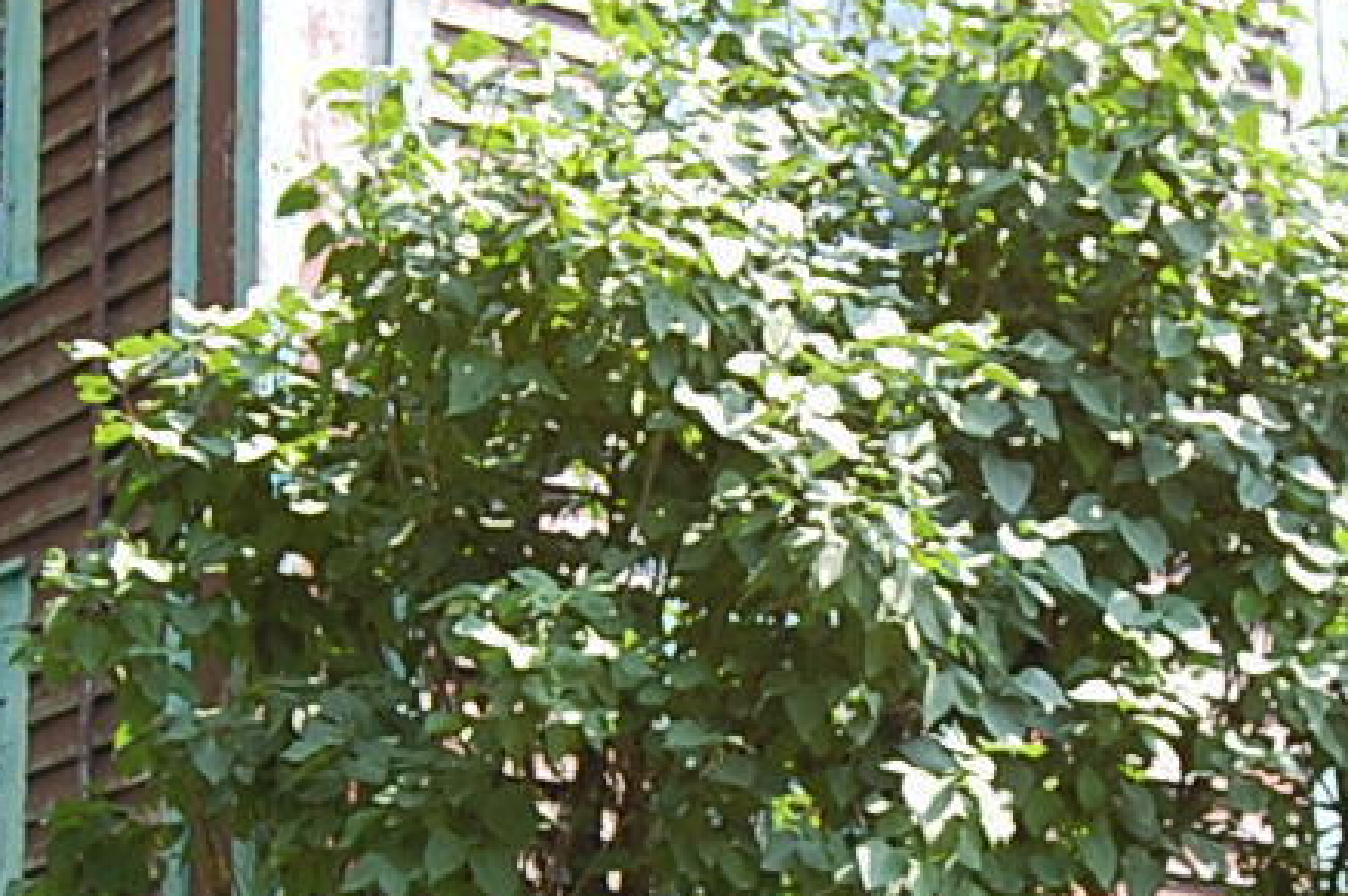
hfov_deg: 15.3
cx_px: 969
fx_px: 5012
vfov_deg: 10.2
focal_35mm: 134
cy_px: 757
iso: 200
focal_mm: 26
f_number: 5.6
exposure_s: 1/125
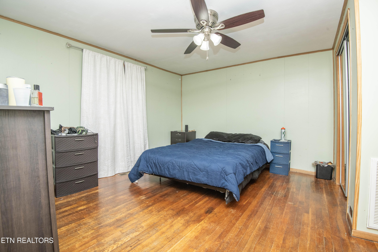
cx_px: 189
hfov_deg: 96.7
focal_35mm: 16
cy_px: 126
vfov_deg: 73.7
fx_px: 168
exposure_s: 1/250
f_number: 9
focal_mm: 16
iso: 500
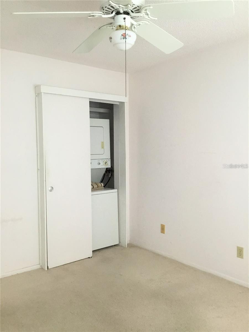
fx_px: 297
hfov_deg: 45.4
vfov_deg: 58.4
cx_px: 124
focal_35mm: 31
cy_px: 166
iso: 100
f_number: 2.4
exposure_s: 1/30
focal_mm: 3.3
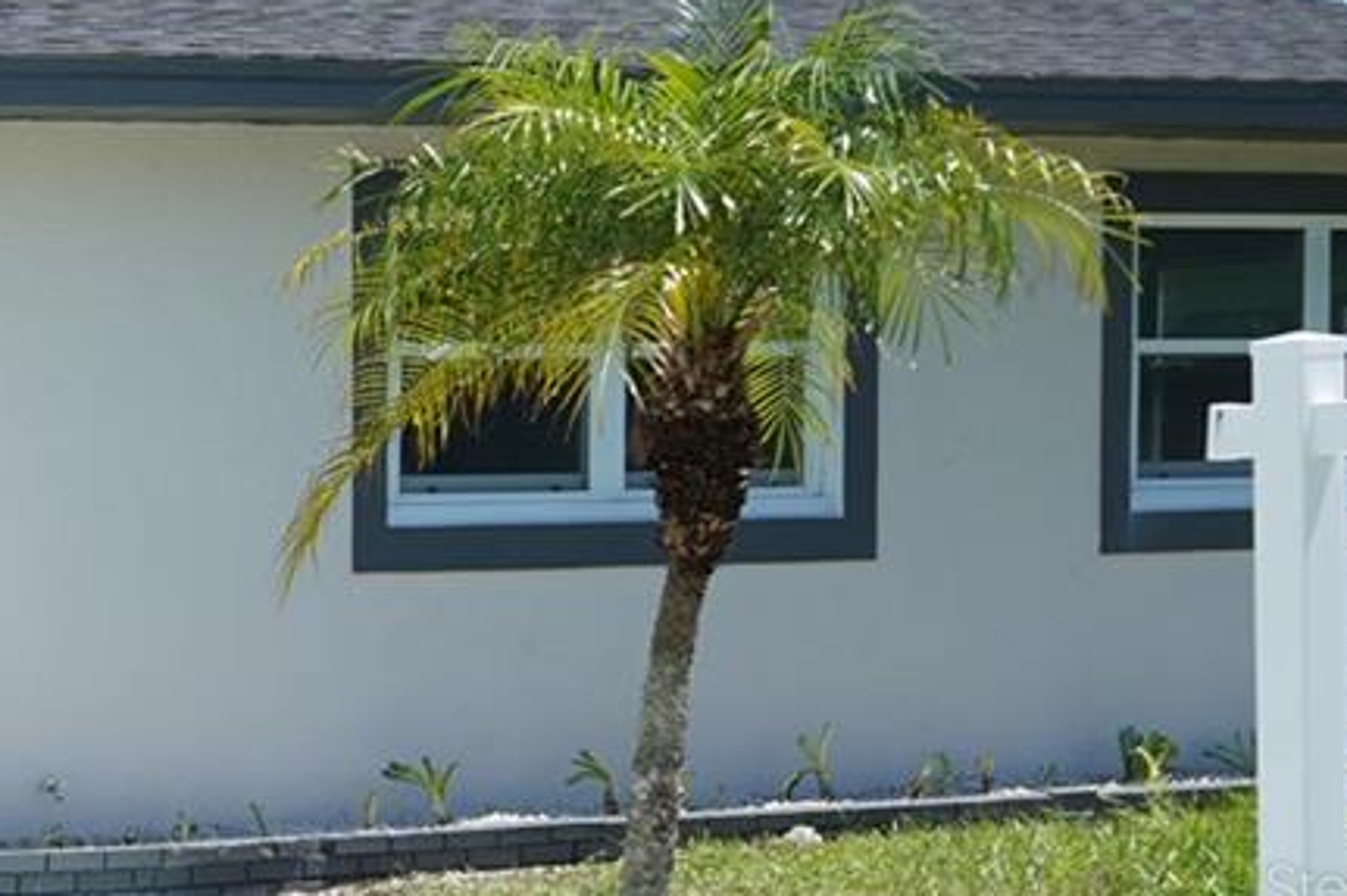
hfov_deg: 15.6
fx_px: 4301
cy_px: 887
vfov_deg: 11.8
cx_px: -956
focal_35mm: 115
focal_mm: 31
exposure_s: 1/250
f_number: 8
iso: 125
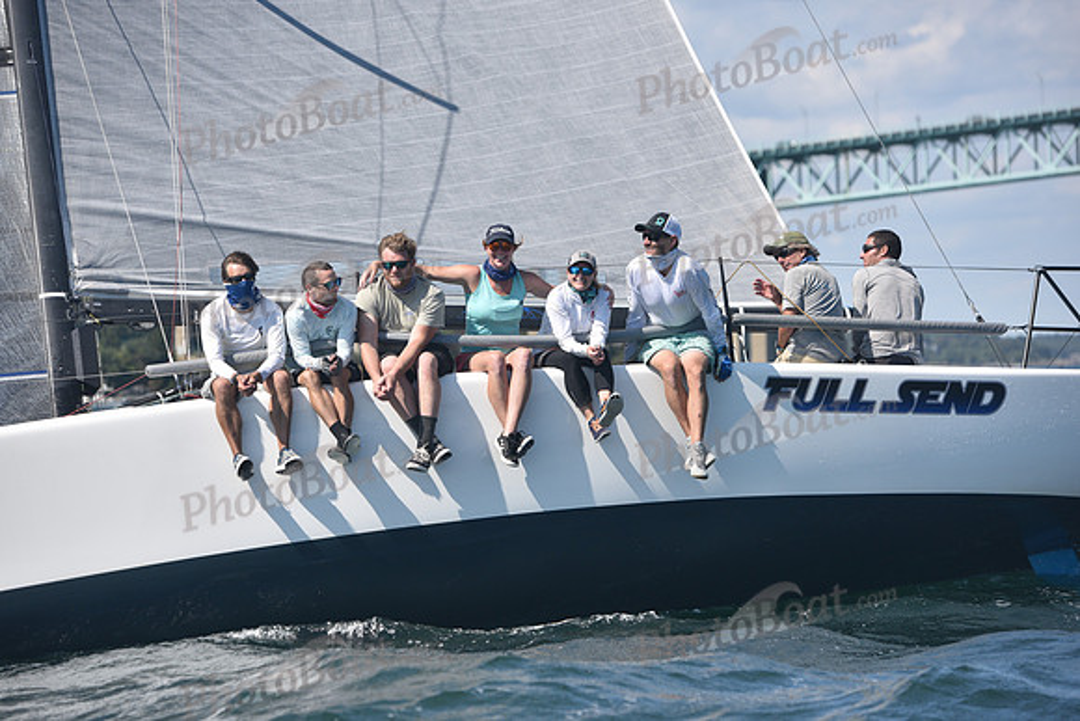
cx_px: 540
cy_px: 360
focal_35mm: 135
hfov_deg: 15.2
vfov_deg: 10.2
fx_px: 4051
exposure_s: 1/1250
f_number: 4.5
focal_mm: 135
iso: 250
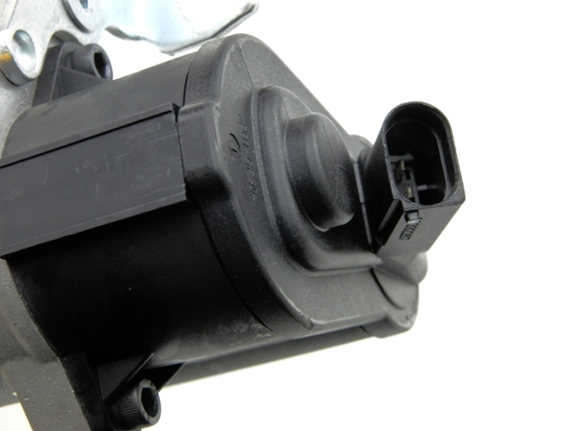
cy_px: 216
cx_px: 288
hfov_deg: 23.8
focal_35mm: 82
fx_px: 1362
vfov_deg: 18.0
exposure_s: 1/125
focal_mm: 14.6
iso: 200
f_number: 4.2
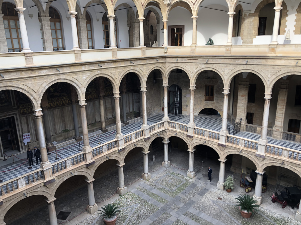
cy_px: 112
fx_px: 243
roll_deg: +2.0
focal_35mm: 28
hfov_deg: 63.4
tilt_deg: -15.9
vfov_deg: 49.7
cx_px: 150
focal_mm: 4
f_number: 1.8
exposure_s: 1/242
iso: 20
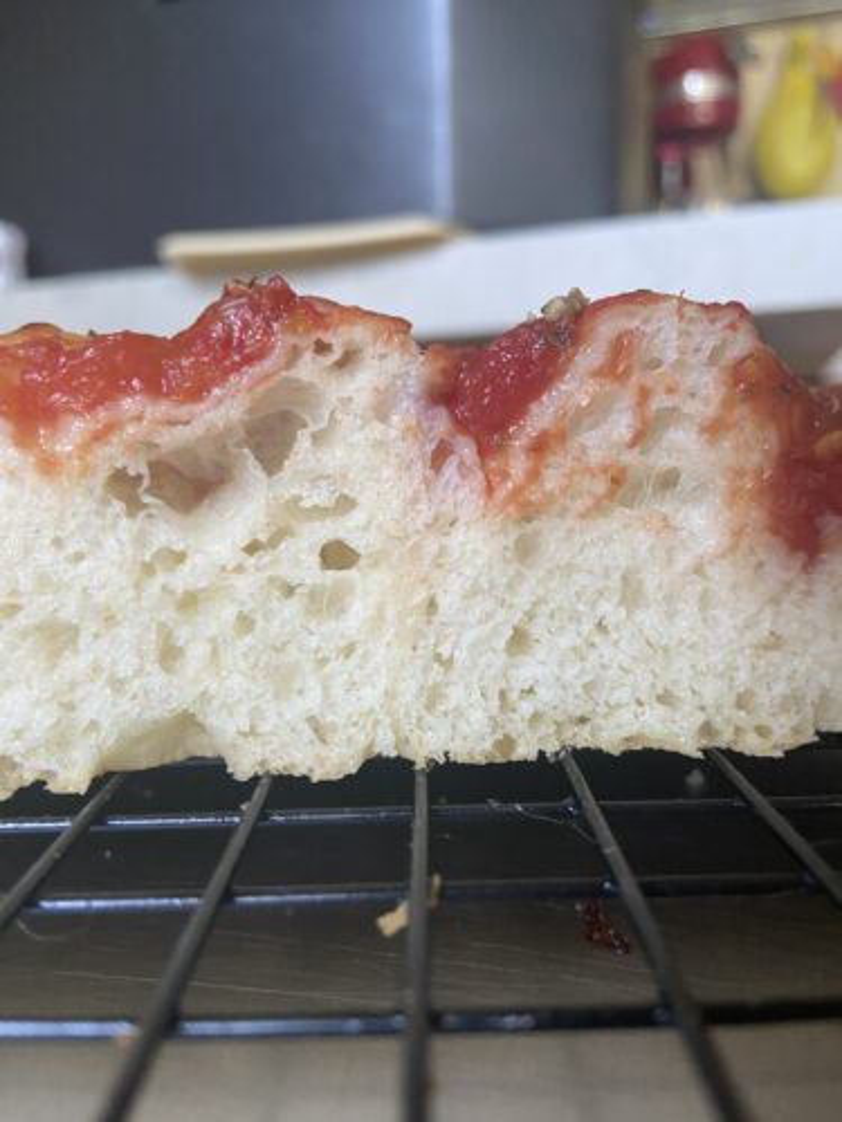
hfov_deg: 54.9
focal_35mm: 25
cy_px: 561
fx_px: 811
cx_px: 421
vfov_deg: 69.4
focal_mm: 4.25
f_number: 1.8
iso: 125
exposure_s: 1/67
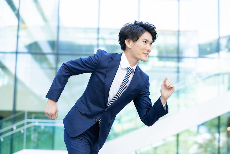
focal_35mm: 85
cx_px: 115
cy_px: 77
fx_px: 543
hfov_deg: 23.9
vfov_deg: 16.1
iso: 200
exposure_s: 1/250
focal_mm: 85
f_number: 3.2
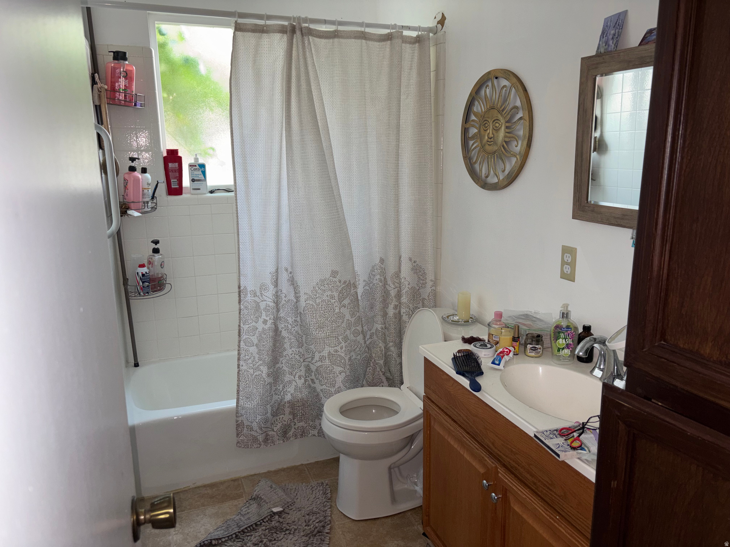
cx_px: 365
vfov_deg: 53.1
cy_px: 274
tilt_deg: -12.5
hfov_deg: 67.3
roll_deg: +0.1
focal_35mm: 26
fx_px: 548
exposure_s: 1/24
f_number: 1.6
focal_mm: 5.96
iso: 64
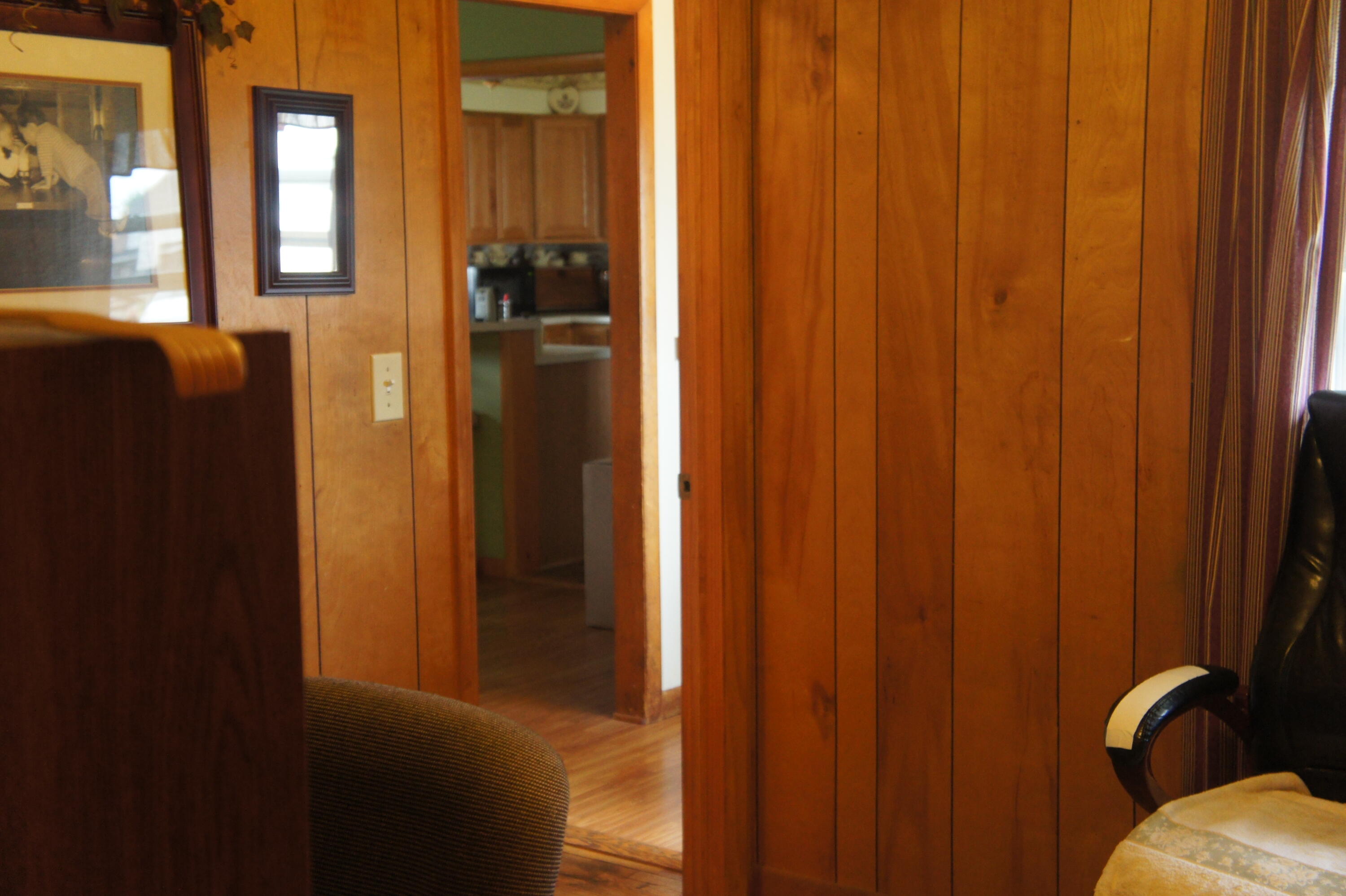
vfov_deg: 27.2
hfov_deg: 40.0
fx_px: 1849
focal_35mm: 50
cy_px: 448
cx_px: 673
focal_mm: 33
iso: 1600
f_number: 4.5
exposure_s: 1/60
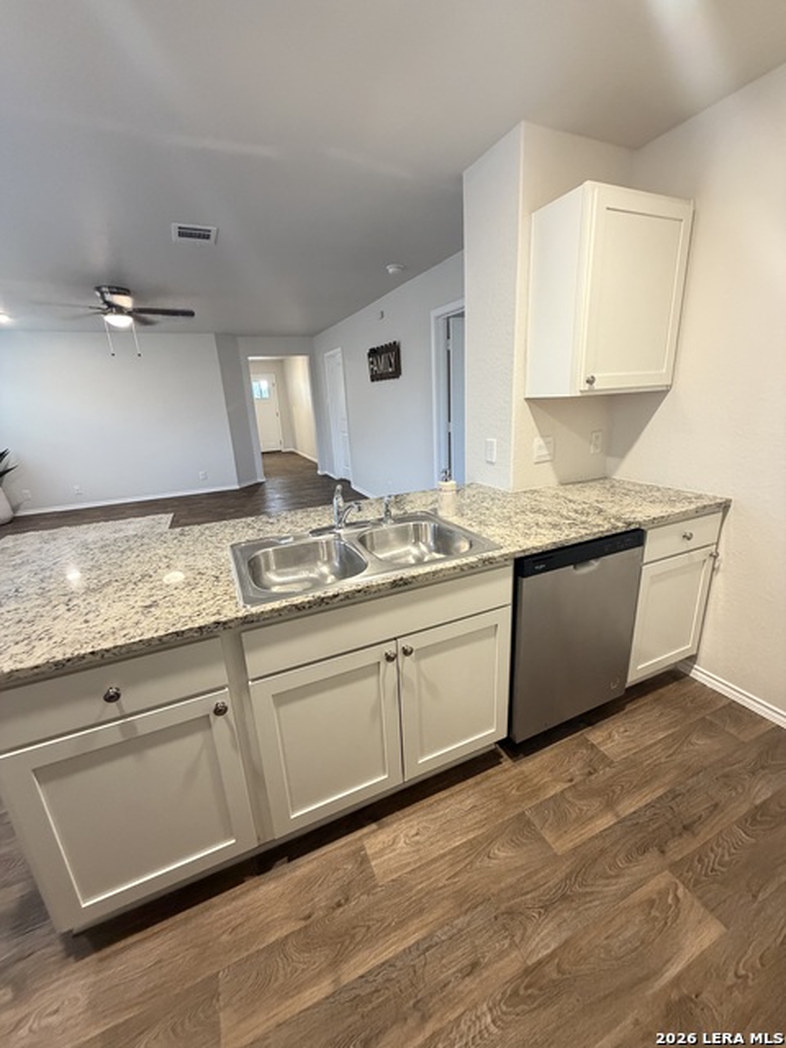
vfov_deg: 102.1
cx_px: 393
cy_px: 524
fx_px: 424
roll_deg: +3.3
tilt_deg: -16.9
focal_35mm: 14
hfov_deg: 85.7
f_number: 2.2
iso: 640
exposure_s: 1/60
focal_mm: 2.22
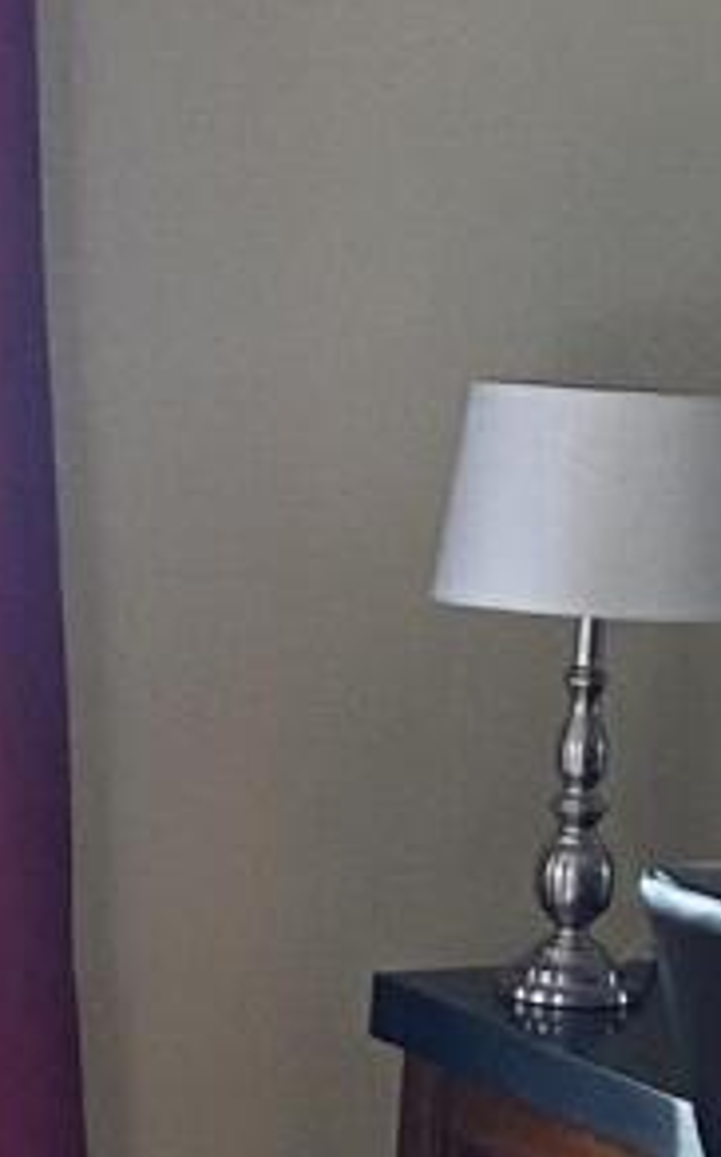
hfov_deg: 6.7
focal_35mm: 189
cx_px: -745
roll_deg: -0.9
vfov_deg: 11.1
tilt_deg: -8.9
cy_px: 812
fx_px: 5954
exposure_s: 1/89
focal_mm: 4.25
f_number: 1.8
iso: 125
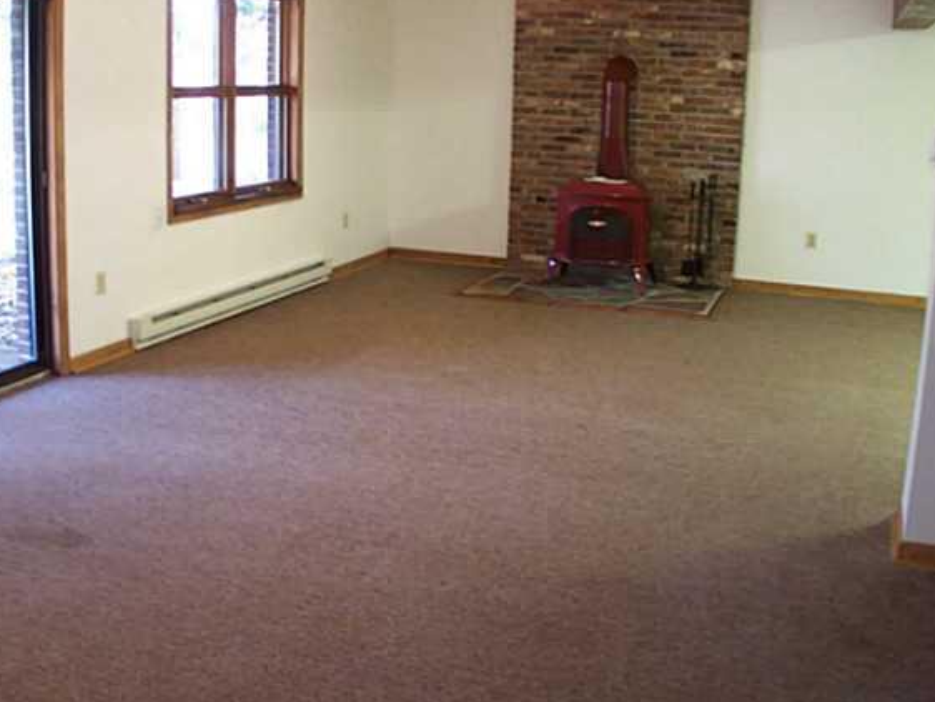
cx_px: 387
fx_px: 1459
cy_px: 277
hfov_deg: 35.4
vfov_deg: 27.0
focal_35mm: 54
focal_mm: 6.3
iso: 140
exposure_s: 1/4
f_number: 2.8
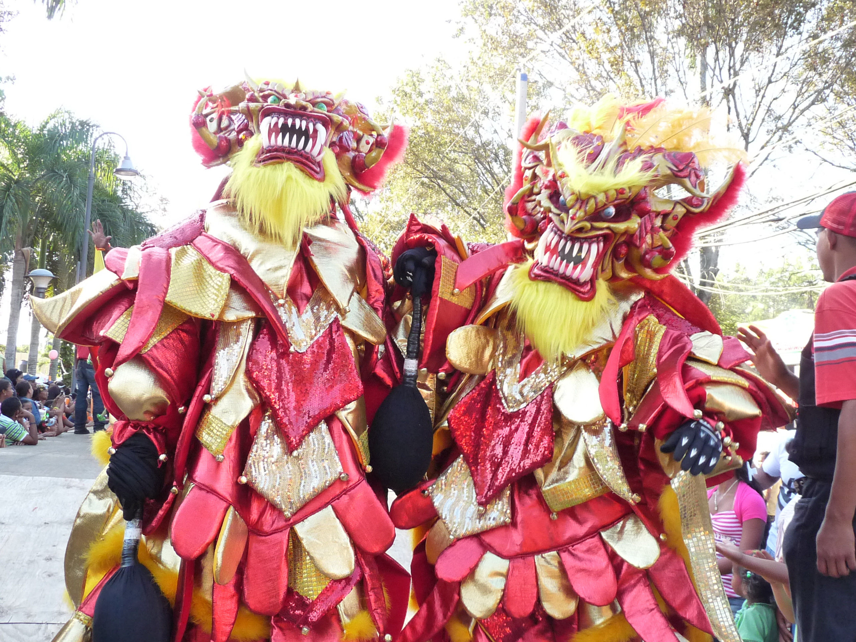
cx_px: 428
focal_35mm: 40
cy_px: 321
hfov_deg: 46.8
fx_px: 989
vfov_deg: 36.0
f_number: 2.8
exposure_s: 1/200
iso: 320
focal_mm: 4.9
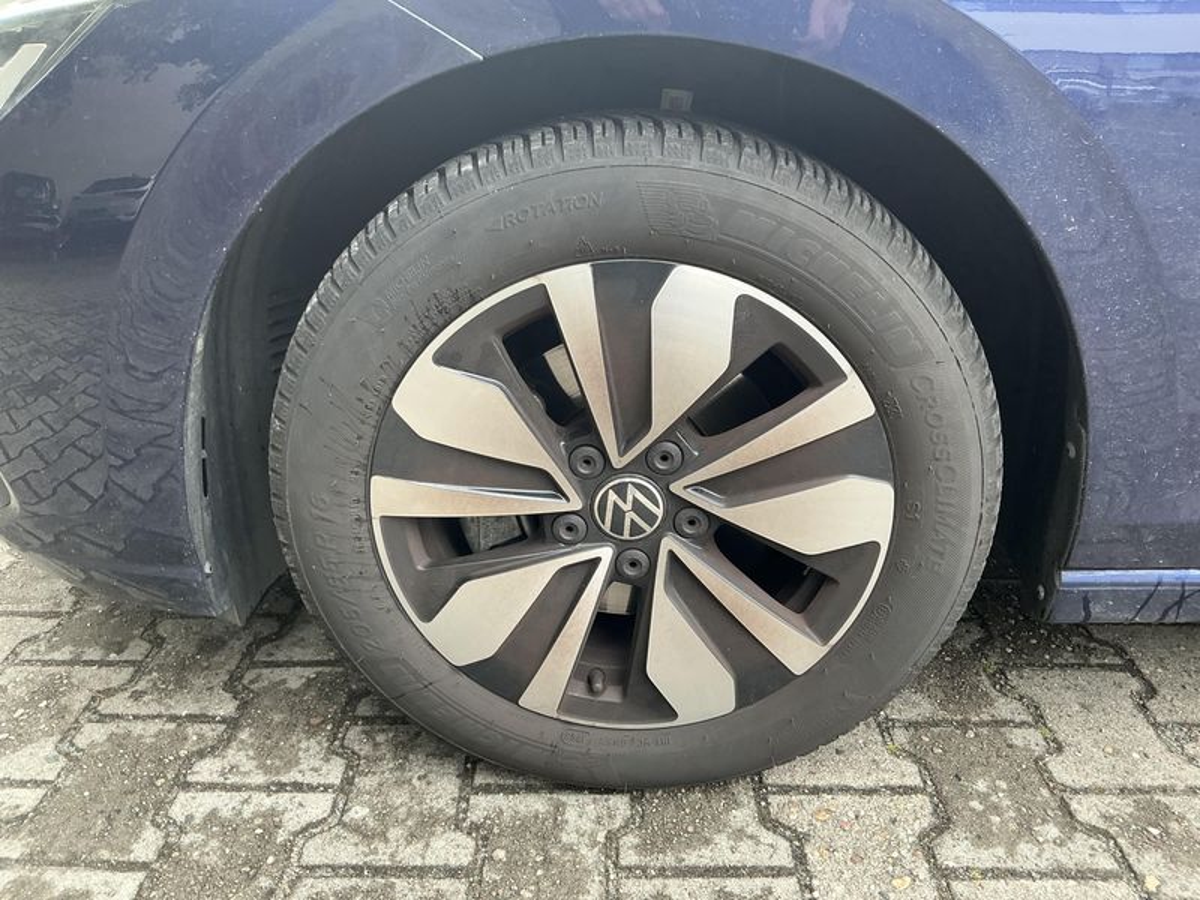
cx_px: 600
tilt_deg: -21.3
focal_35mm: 28
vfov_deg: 49.7
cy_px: 450
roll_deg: -1.2
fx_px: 971
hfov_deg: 63.4
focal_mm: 3
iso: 40
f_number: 1.8
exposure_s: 1/122
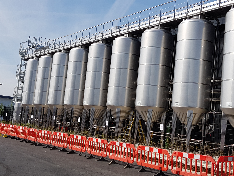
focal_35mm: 26
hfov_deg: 67.3
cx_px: 117
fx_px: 176
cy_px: 88
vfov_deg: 53.1
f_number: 1.7
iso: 40
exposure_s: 1/2720
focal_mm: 4.2
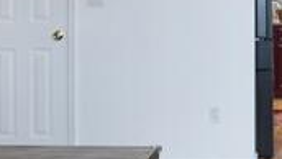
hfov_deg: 25.2
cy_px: -25
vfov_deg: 14.6
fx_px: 602
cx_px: 277
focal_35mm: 80
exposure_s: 1/60
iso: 160
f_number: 4
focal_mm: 11
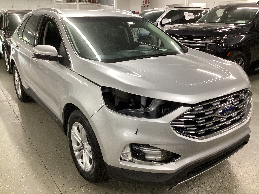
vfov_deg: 45.4
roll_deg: +0.1
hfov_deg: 58.4
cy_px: 97
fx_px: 232
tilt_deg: -20.4
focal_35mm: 31
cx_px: 130
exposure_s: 1/60
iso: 250
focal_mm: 3.3
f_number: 2.4
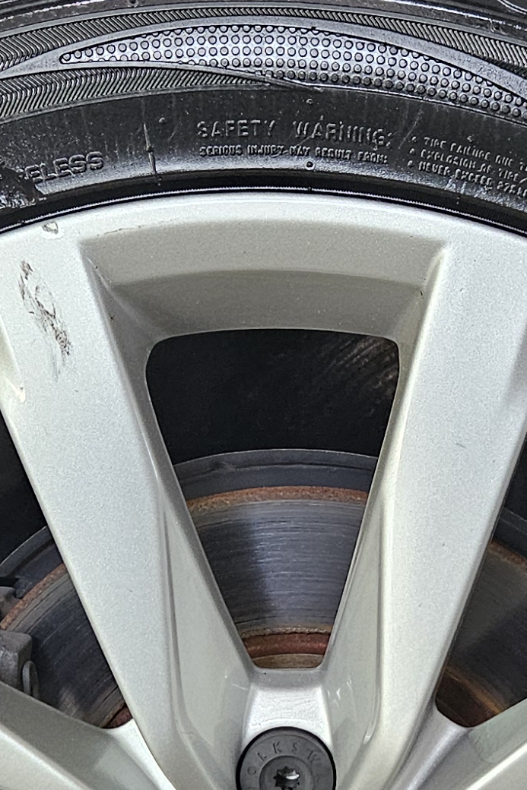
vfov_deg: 21.7
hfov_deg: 14.7
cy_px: 702
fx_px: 2021
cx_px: 490
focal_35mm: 92
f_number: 1.8
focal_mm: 5.4
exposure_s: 1/120
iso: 320
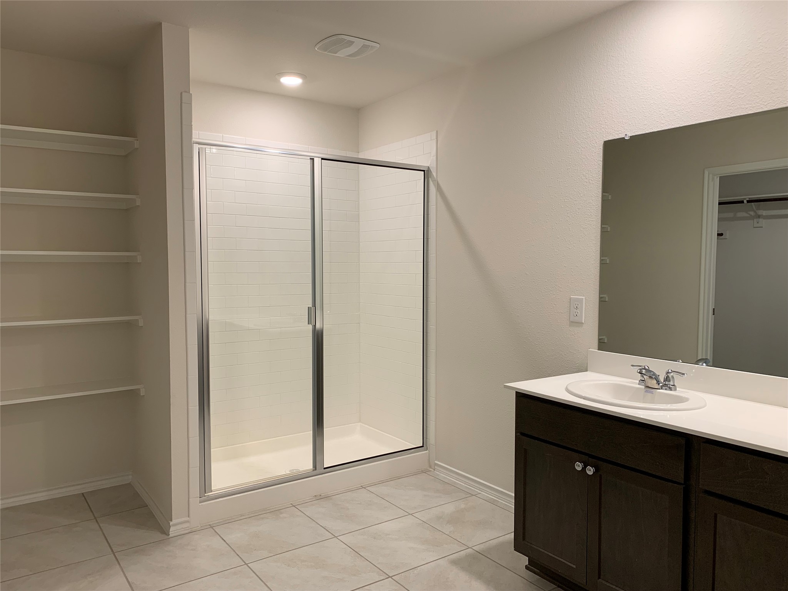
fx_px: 592
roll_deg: -0.2
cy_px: 296
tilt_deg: -3.1
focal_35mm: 26
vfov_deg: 53.1
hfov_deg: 67.3
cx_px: 394
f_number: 1.8
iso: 64
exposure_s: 1/60
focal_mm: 4.25
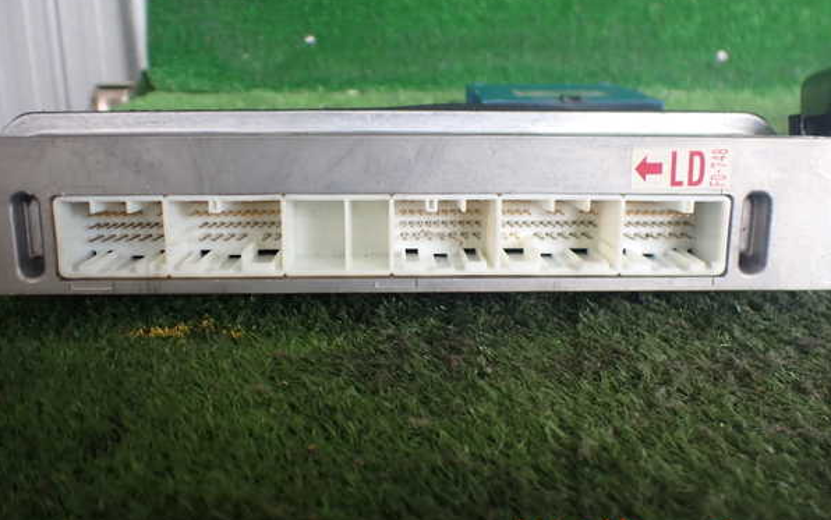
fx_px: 725
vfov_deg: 39.4
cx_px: 414
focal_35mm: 32
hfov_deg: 59.6
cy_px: 238
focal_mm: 5.4
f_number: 2.3
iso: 200
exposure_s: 1/125
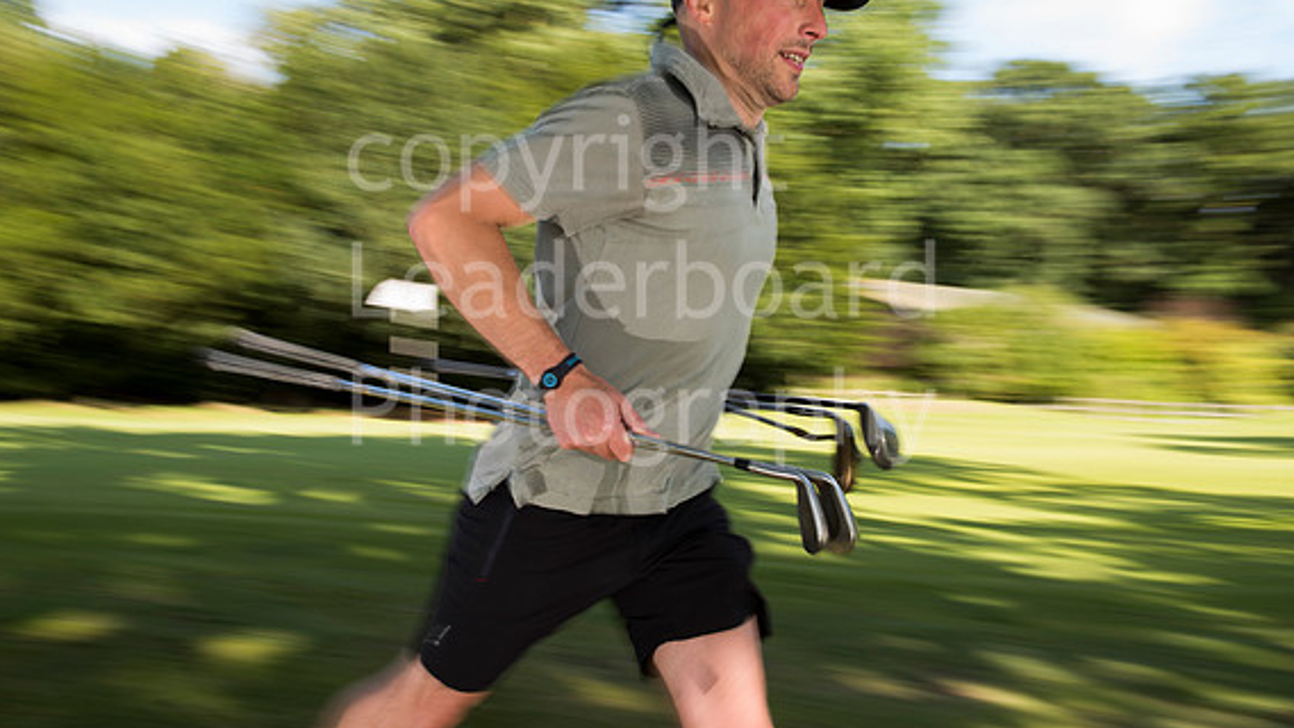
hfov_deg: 62.6
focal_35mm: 31
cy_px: 301
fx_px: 1064
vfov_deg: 37.7
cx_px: 646
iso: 64
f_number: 8
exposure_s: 1/40
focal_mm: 29
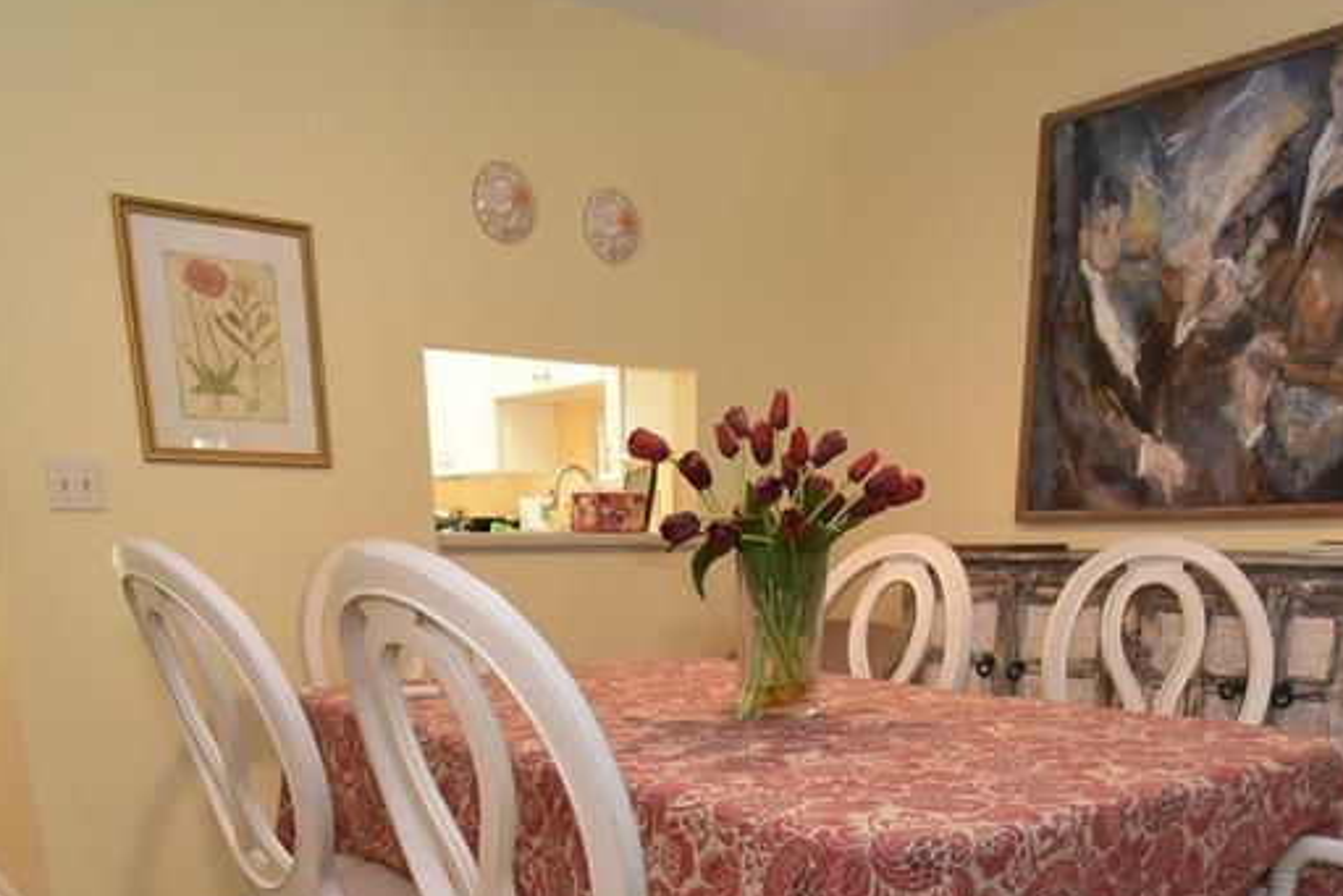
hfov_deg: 61.9
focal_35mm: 30
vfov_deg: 39.4
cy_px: 862
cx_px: 700
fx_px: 1120
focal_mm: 10
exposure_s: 1/60
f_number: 3.5
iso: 800
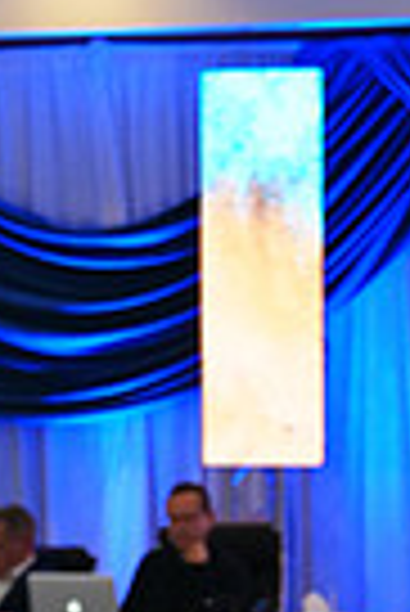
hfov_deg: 3.8
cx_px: 336
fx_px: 6100
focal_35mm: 358
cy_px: 1215
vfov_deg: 5.6
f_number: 2.8
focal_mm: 84
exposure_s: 1/500
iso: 2500
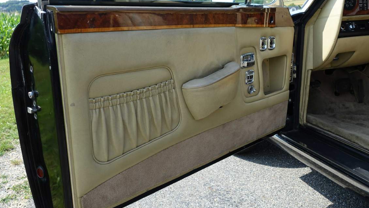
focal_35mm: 33
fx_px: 323
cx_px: 183
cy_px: 92
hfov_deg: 59.5
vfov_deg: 35.6
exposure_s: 1/320
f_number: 4
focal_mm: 11.45
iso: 125
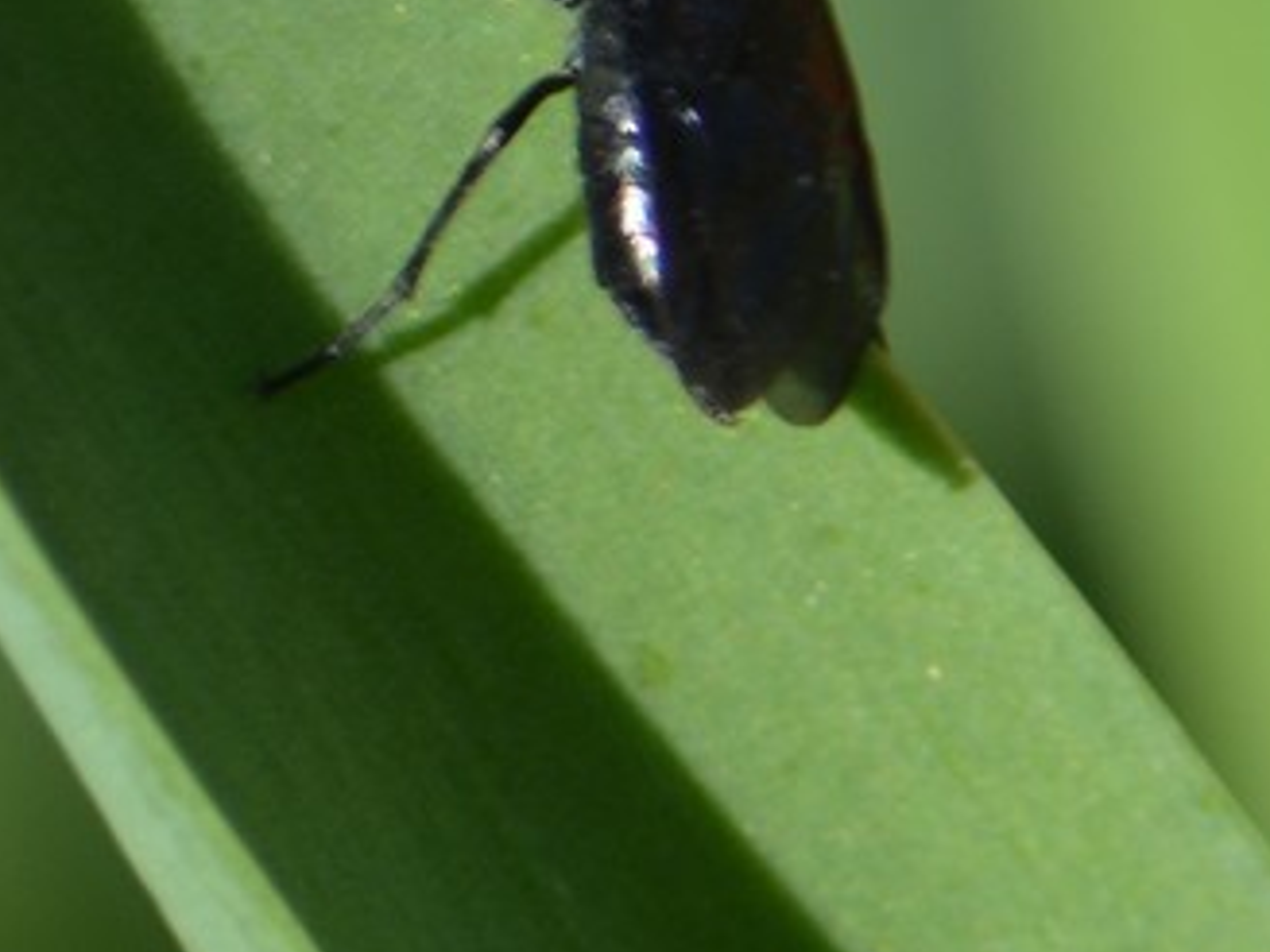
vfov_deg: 1.3
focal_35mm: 1138
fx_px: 41751
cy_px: 209
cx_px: 767
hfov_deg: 1.7
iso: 100
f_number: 8
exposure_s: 1/200
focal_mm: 270
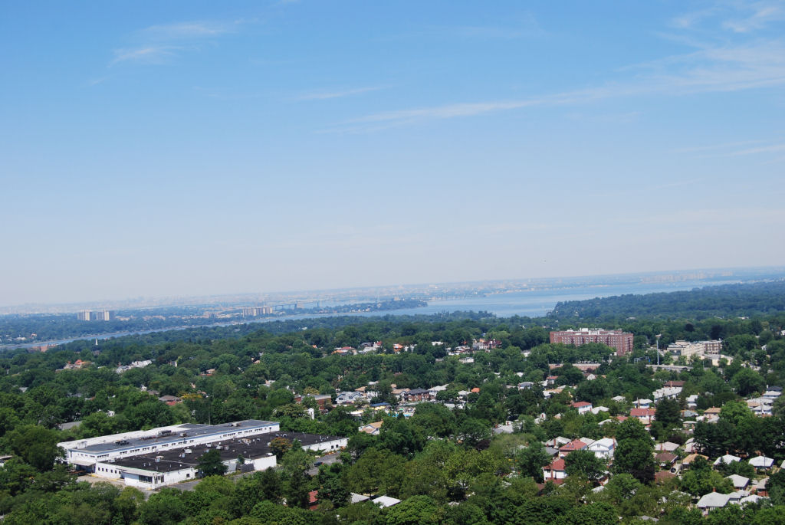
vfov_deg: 28.1
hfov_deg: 41.1
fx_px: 1048
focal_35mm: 48
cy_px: 262
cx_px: 392
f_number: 8
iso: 100
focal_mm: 32
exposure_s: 1/250
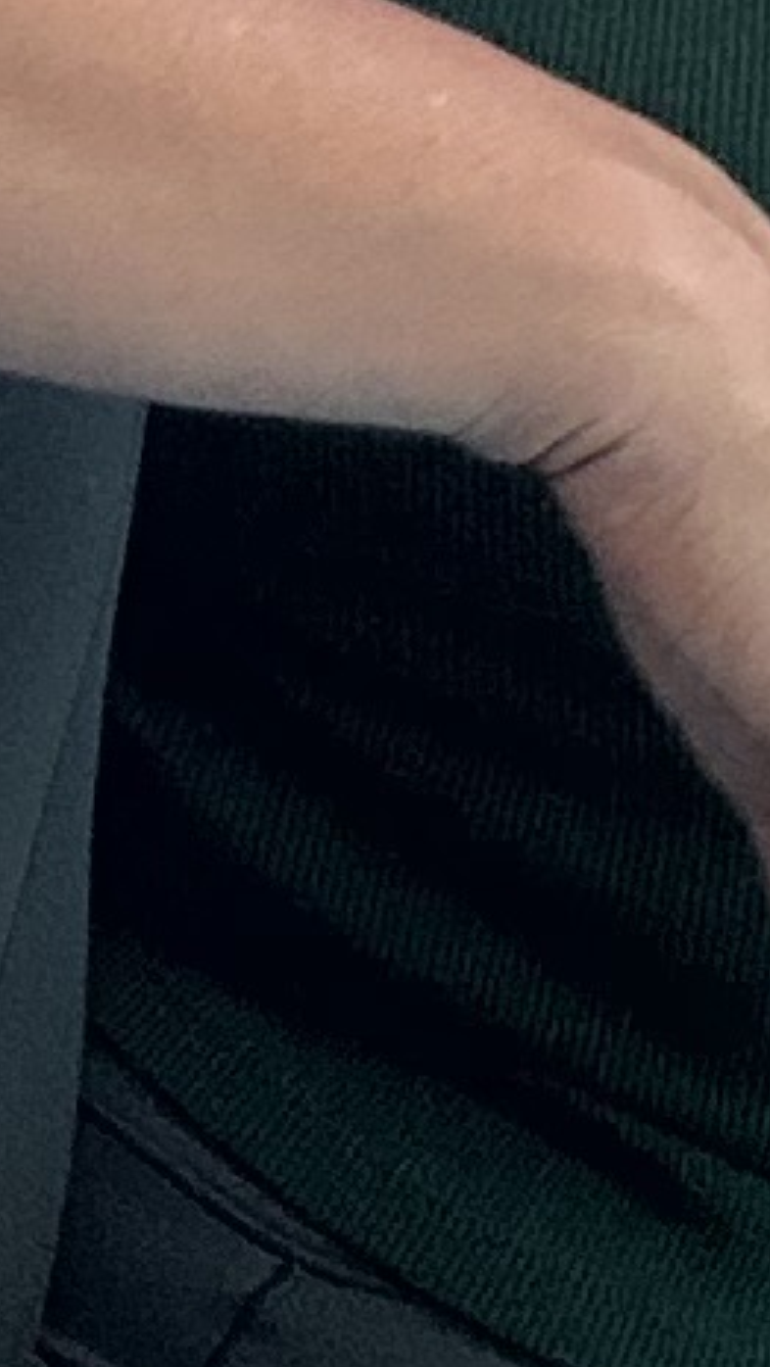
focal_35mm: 217
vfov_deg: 9.9
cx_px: -682
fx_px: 7867
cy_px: 294
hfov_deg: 5.5
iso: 25
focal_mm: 2.69
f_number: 1.9
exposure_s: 1/211
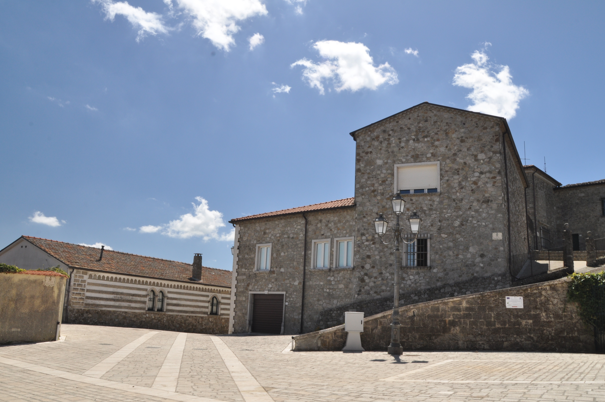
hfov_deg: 63.7
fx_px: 487
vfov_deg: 44.9
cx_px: 296
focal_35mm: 29
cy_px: 211
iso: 320
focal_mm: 18
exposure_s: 1/80
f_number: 22
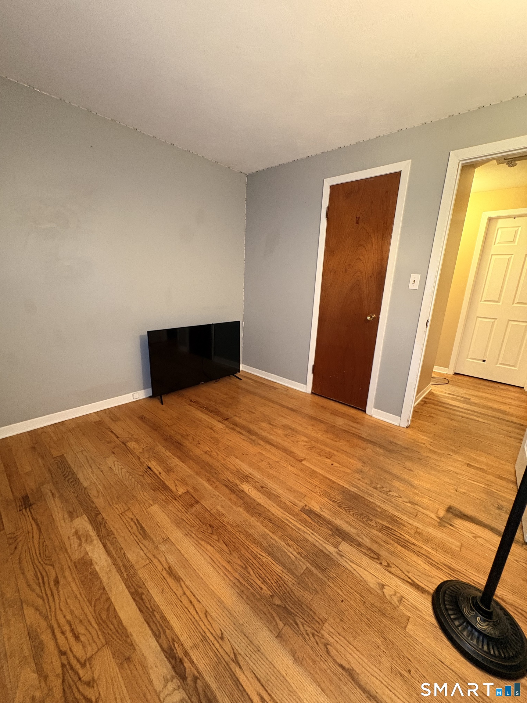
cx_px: 264
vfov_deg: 102.1
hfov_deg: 85.7
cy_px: 352
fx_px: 284
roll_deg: -2.8
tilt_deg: -14.0
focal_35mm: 14
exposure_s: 1/40
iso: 640
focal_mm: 2.22
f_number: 2.2
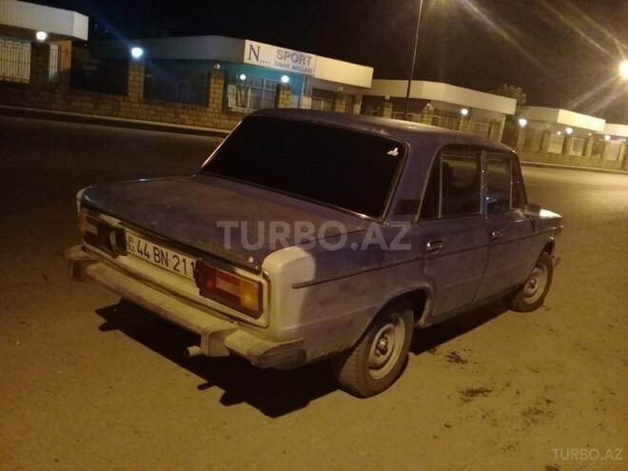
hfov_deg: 58.4
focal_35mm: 31
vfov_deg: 45.4
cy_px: 236
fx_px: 562
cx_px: 314
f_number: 2.2
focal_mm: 3.3
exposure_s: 1/17
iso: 640
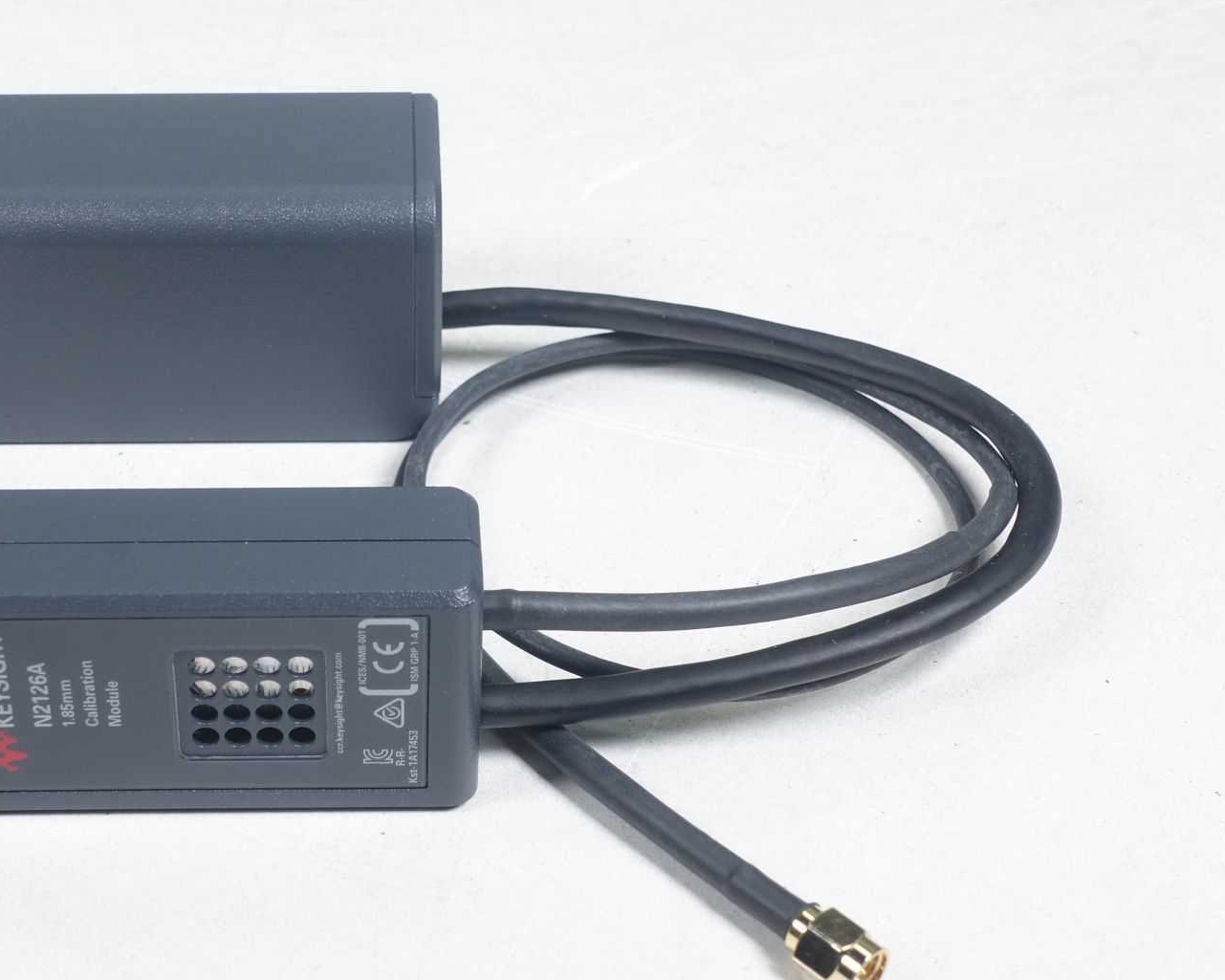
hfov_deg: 27.3
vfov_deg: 22.2
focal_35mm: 69
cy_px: 539
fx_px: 2502
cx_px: 402
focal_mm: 16.84
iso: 125
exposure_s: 1/100
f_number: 5.6
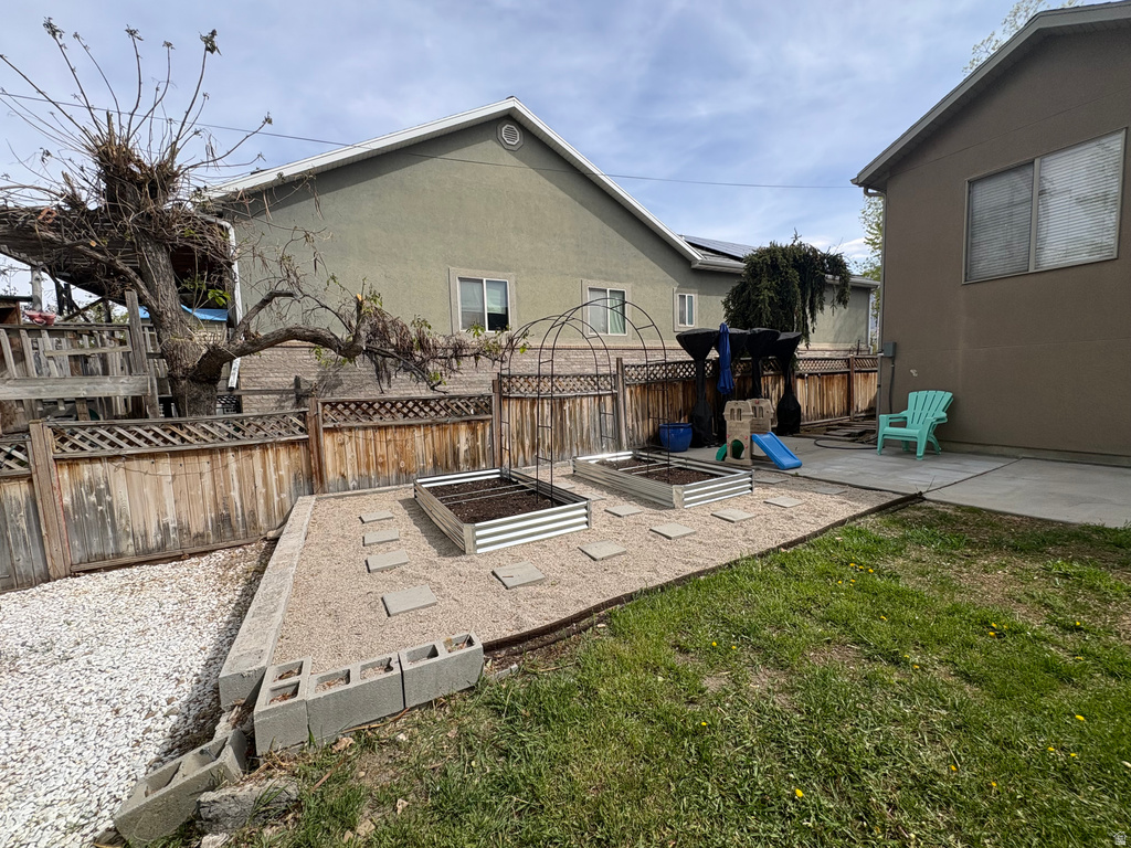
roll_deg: +2.2
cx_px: 566
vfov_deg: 85.7
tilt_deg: -5.1
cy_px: 424
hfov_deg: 102.1
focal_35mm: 14
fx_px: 457
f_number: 2.2
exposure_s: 1/2083
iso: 64
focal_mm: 2.22
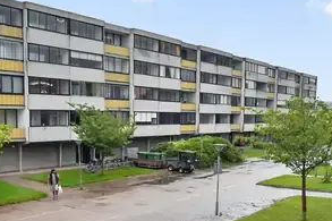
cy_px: 165
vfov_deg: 32.0
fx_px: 378
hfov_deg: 46.6
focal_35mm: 41
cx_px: 109
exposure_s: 1/320
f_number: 8
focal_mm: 20
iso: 1250
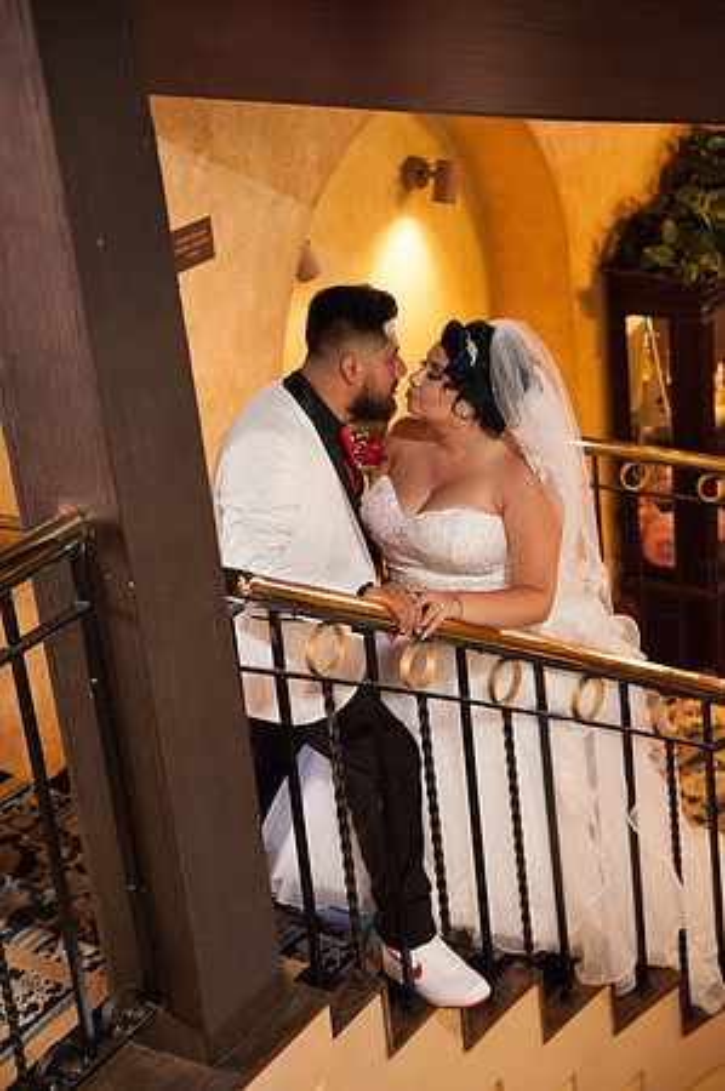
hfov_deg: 20.0
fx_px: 2059
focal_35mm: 68
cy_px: 546
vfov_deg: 29.7
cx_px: 362
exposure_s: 1/80
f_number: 4.5
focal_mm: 68
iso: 4000
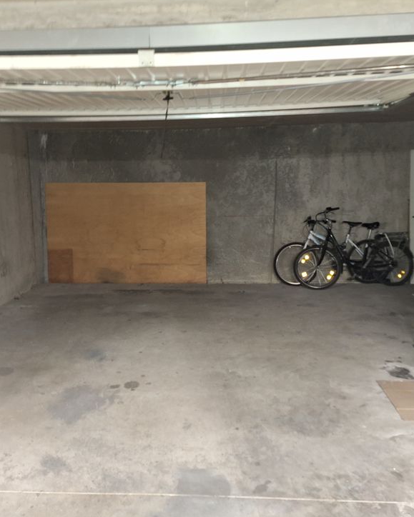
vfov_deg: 57.2
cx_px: 185
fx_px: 475
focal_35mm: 31
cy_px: 266
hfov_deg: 47.0
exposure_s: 1/20
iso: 25
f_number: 1.8
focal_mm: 5.54
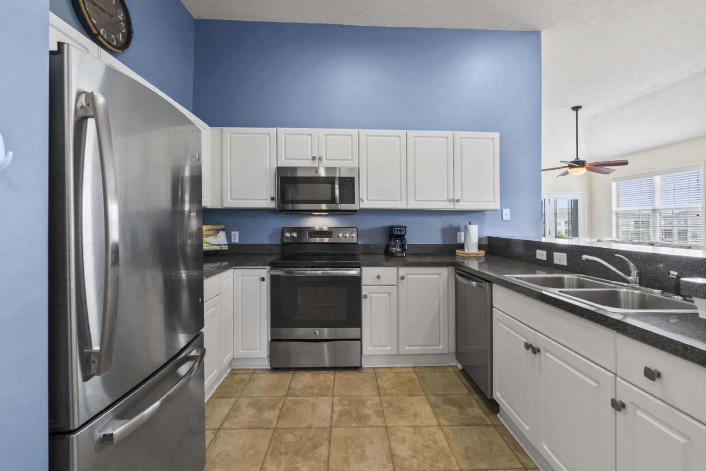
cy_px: 236
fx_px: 314
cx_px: 353
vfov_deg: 73.7
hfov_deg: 96.7
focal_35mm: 16
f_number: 8
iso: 320
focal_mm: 16
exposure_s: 1/4
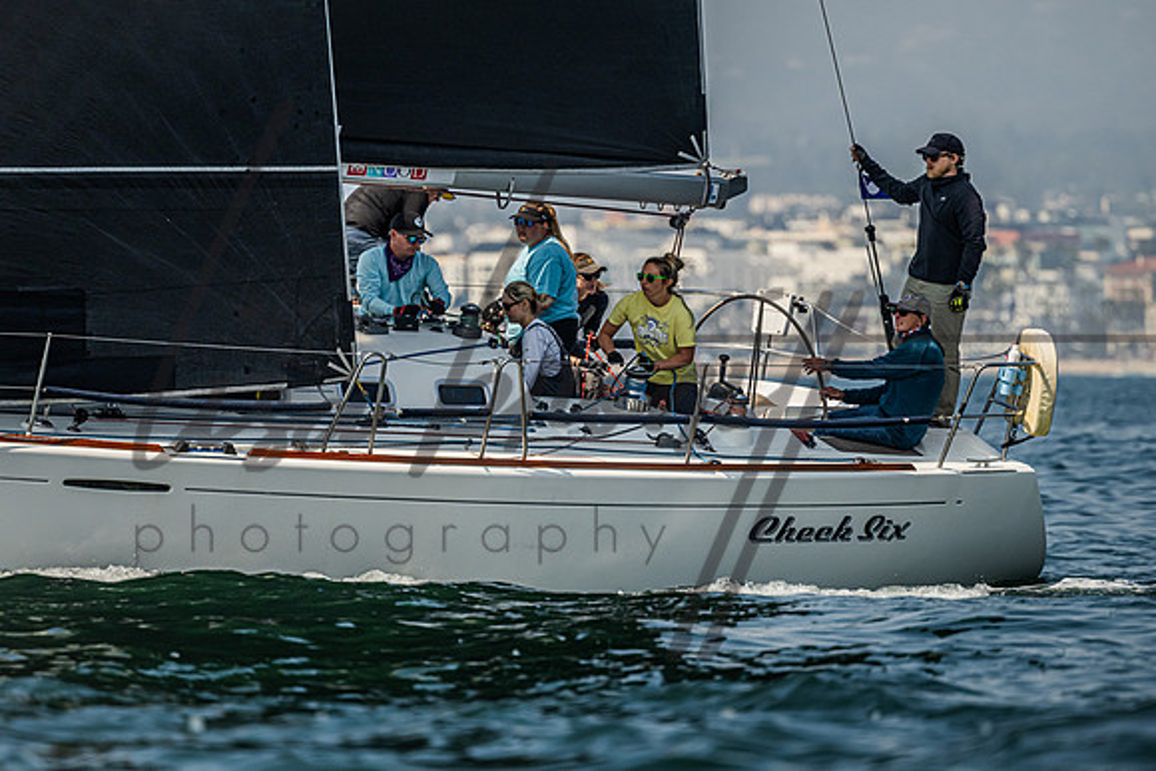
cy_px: 284
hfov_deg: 4.0
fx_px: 16479
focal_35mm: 513
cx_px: 586
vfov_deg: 2.7
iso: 640
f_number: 5.6
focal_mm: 400
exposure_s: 1/4000
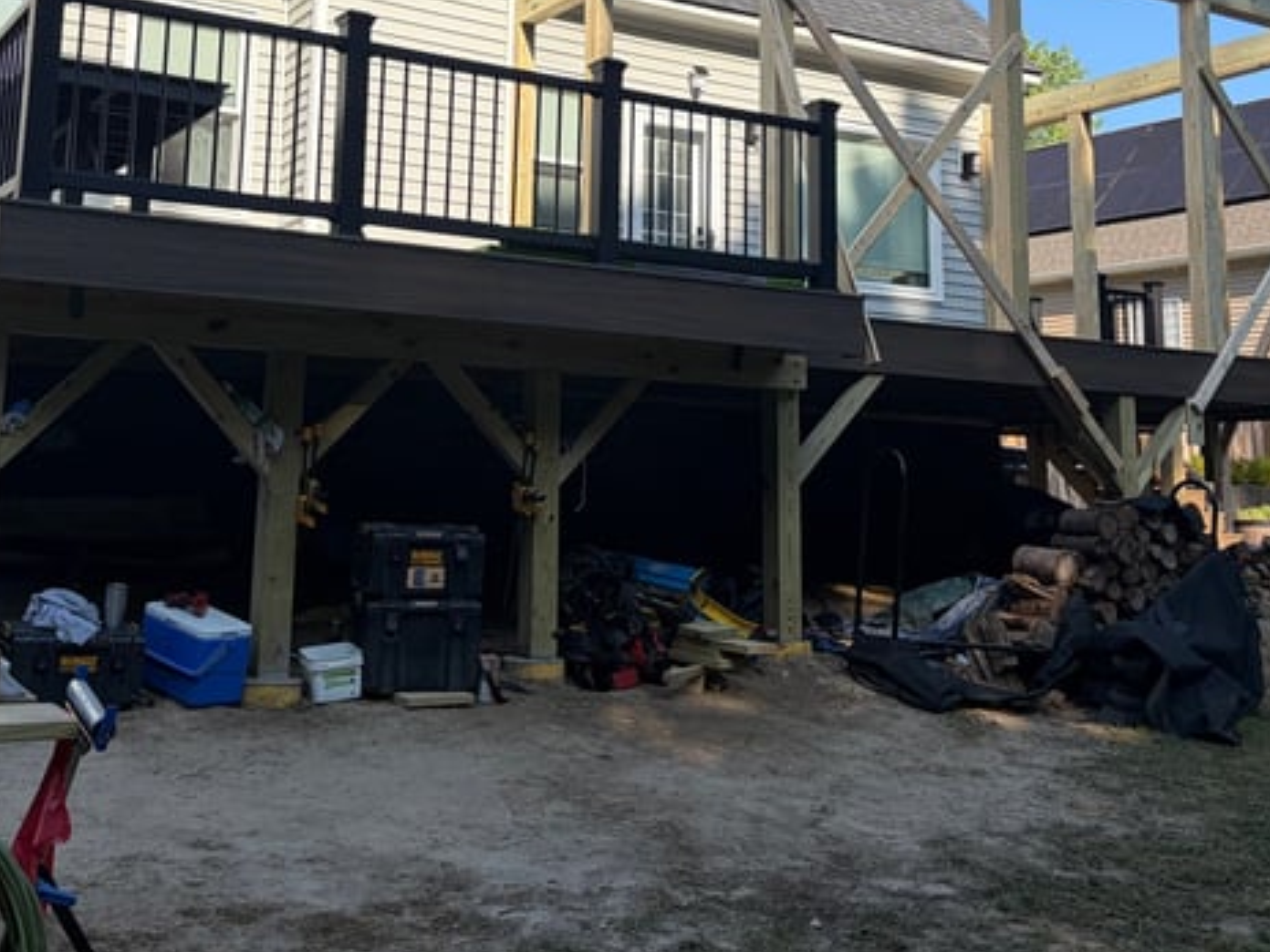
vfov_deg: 32.9
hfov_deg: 43.6
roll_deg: -1.2
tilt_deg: +10.3
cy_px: 227
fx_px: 1578
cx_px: 504
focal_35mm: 43
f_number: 1.6
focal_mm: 5.96
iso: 50
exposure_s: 1/1706
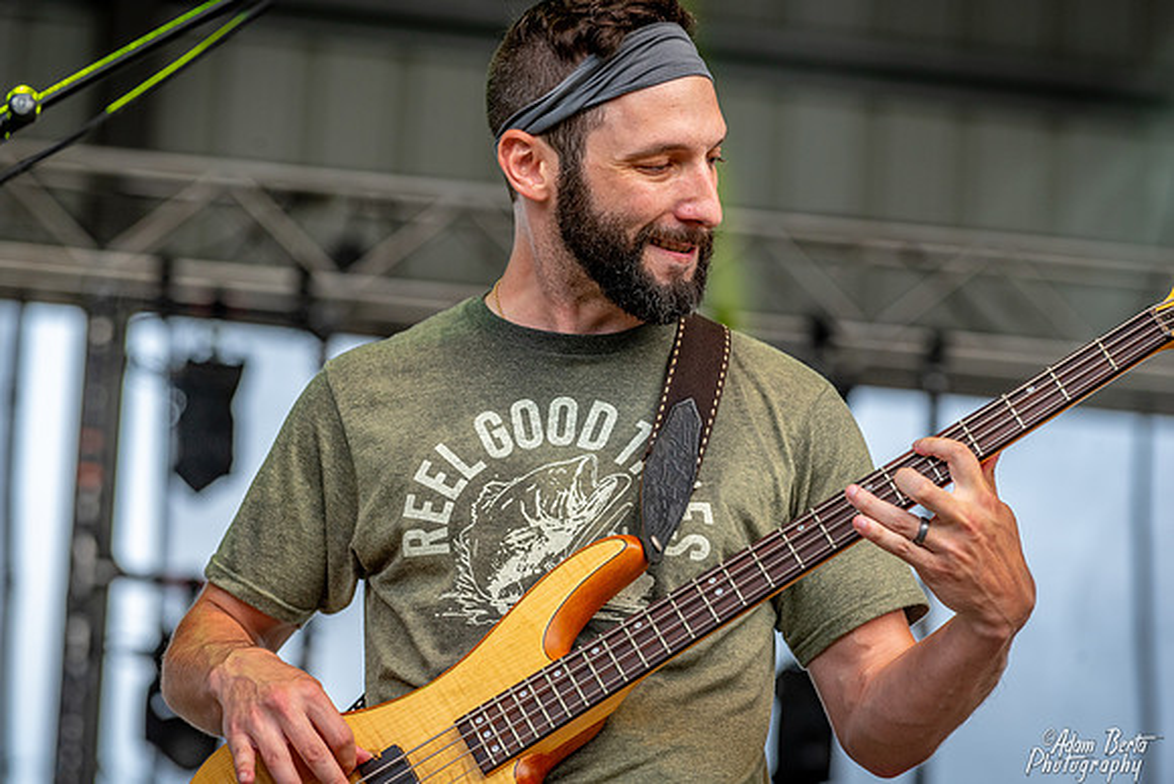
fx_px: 6523
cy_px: 392
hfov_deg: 10.3
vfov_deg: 6.9
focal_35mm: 200
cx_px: 587
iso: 500
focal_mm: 200
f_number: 5.6
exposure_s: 1/250
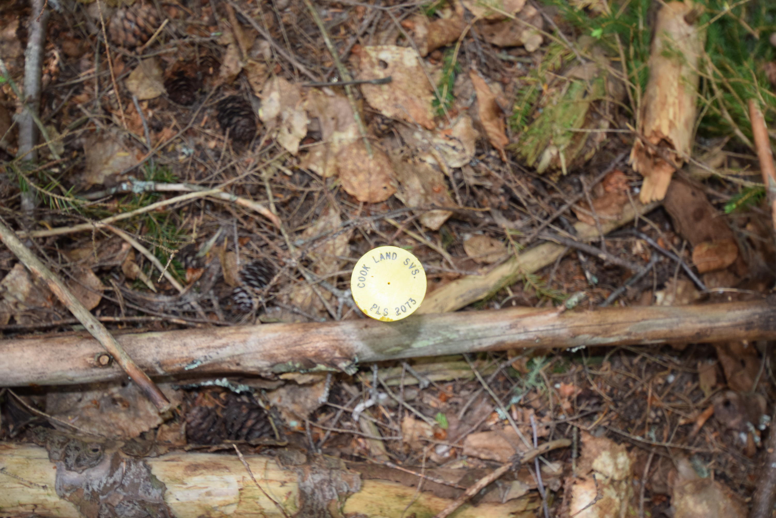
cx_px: 388
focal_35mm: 36
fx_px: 776
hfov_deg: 53.1
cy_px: 259
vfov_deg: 36.9
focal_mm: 24
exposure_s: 1/100
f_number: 5
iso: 800
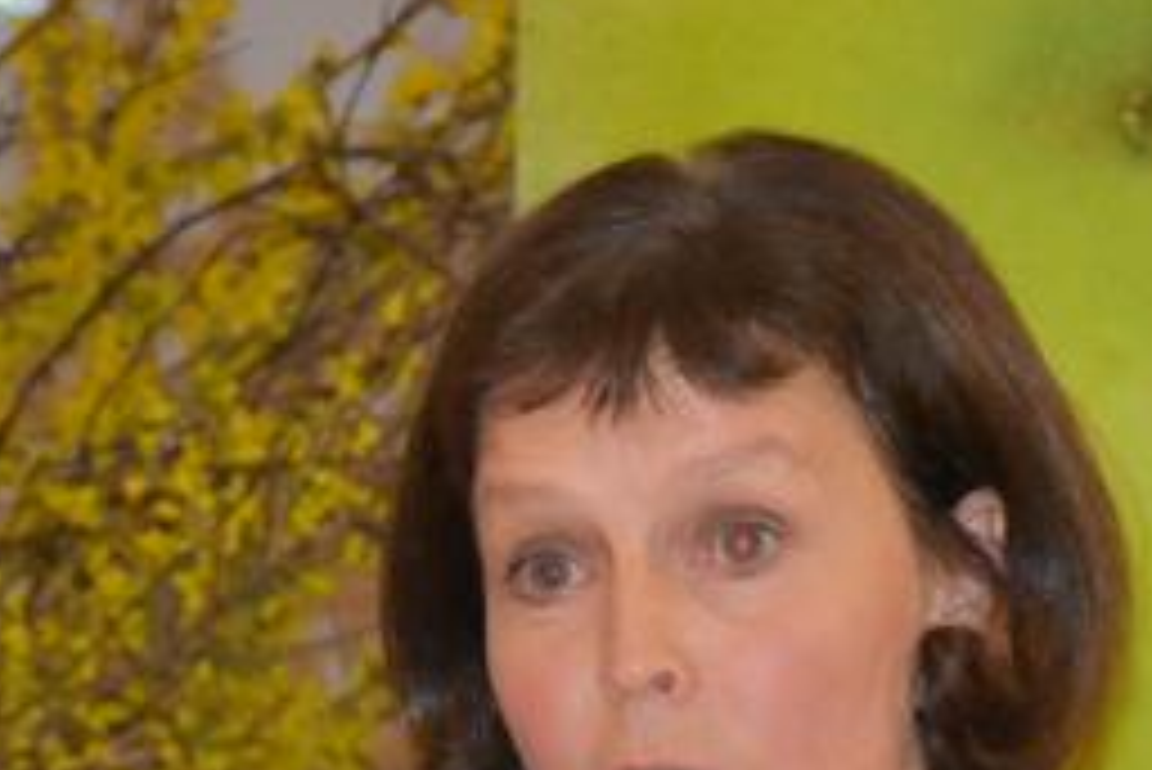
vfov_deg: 3.4
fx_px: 12761
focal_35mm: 399
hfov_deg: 5.2
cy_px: 932
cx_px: 504
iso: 6400
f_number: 5.3
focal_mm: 85
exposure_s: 1/60
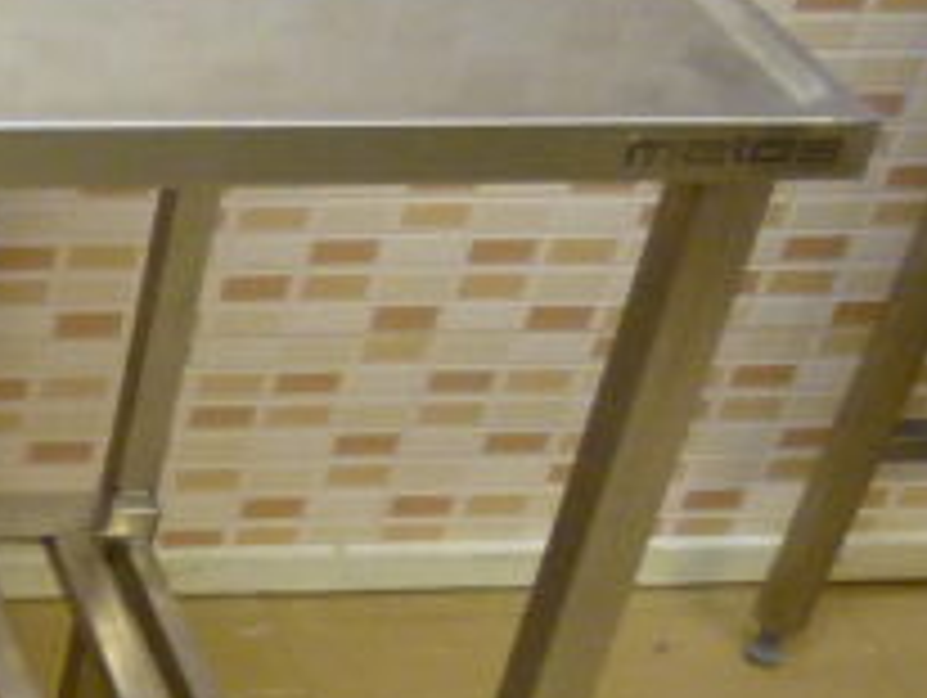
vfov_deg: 15.9
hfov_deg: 17.5
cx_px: -680
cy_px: 311
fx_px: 2493
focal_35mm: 93
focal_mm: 4.3
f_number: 2.2
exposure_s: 1/60
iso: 200
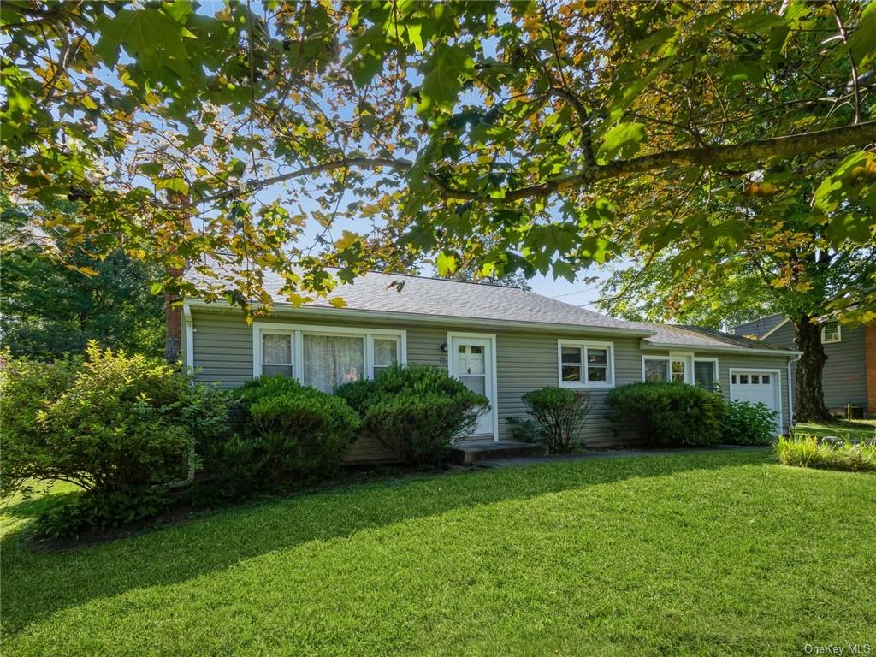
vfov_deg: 78.1
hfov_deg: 94.5
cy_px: 328
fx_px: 405
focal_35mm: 16
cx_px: 438
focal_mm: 8
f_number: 8
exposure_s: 1/100
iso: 200
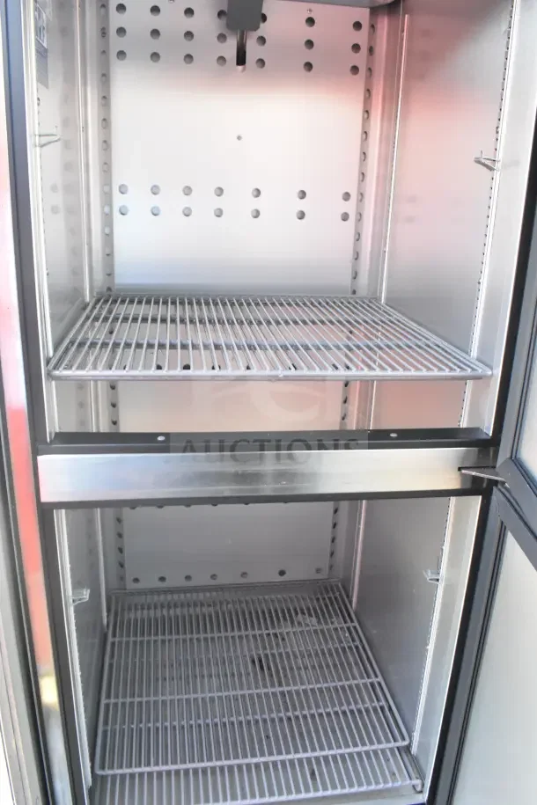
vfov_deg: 67.4
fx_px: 604
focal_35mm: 27
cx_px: 268
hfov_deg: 47.9
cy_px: 402
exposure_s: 1/200
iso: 6400
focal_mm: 18
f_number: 7.1
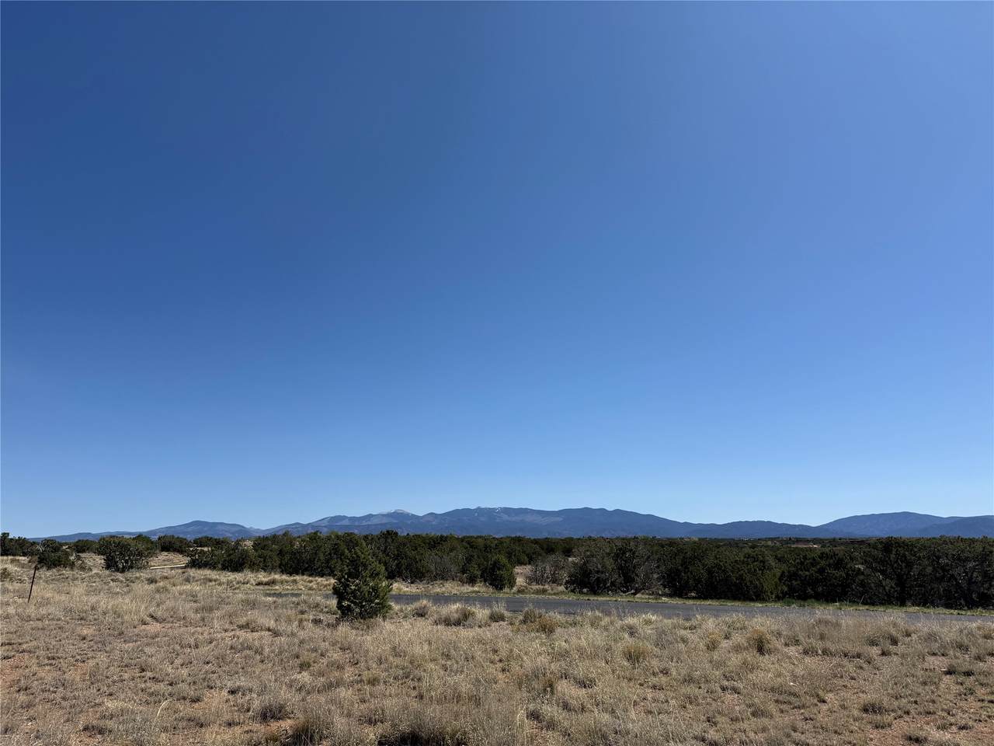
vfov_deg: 56.8
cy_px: 373
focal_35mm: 24
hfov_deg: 71.6
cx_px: 497
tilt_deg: +14.5
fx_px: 689
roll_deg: +0.0
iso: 80
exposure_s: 1/7353
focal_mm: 6.76
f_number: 1.78
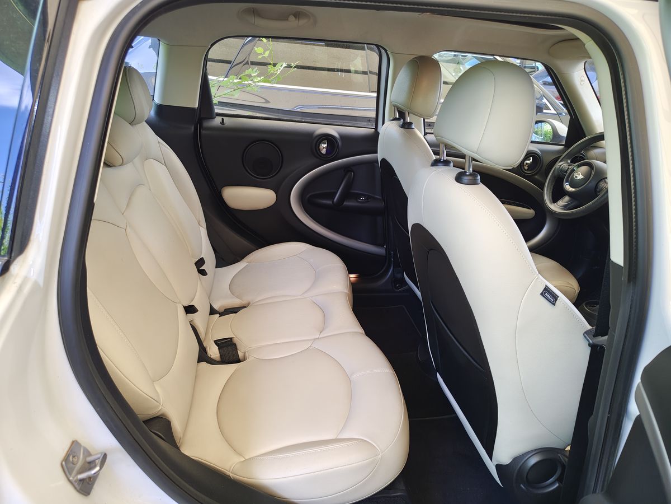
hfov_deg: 71.6
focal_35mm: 24
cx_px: 336
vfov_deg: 56.8
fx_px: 465
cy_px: 252
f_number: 1.8
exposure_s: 1/60.7
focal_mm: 5.56
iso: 1600
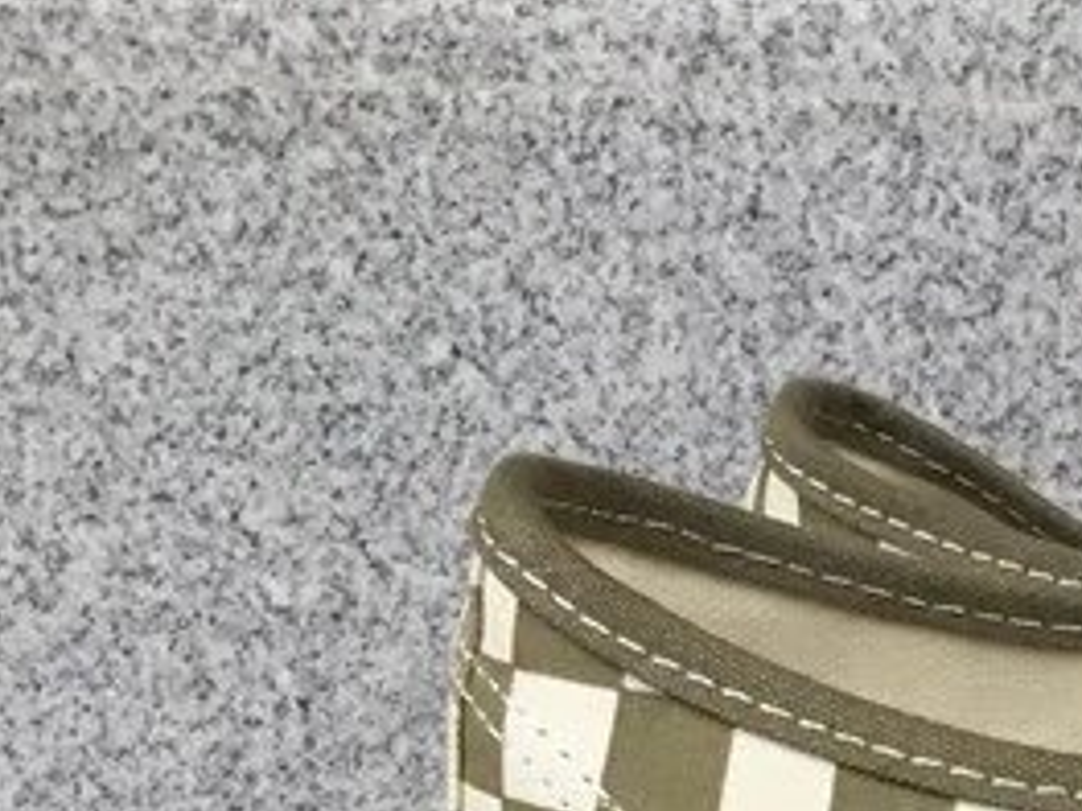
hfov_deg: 16.5
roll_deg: -1.1
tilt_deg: -21.8
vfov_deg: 12.9
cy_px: 1352
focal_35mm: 106
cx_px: 1744
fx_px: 3312
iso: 25
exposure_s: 1/116
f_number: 2.4
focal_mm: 3.3
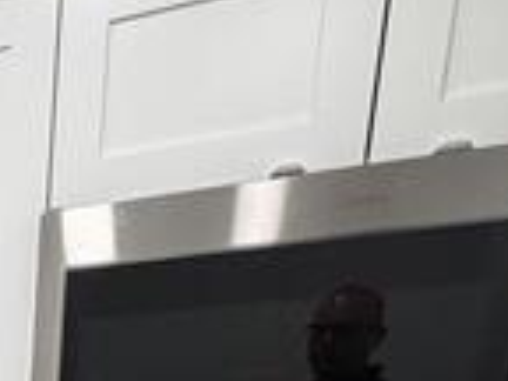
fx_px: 954
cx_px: -351
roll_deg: +3.2
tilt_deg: -13.7
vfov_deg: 18.2
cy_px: 674
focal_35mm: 65
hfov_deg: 21.8
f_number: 2.2
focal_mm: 2.22
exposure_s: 1/120
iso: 160
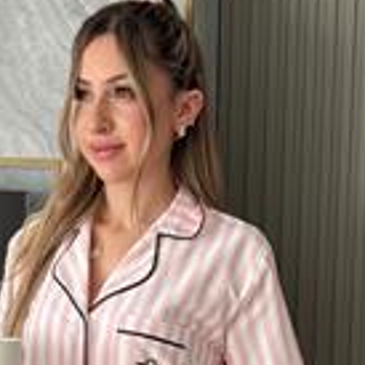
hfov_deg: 10.9
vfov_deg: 10.4
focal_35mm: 161
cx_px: 157
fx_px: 1921
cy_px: 589
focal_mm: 6.76
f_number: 1.78
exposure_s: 1/236
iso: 100
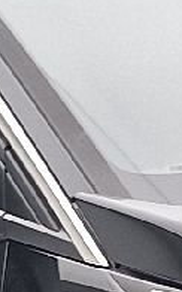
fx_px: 1902
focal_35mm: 239
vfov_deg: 8.2
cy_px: 673
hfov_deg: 5.3
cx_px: 465
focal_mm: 5.54
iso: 64
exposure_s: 1/100
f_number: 1.8
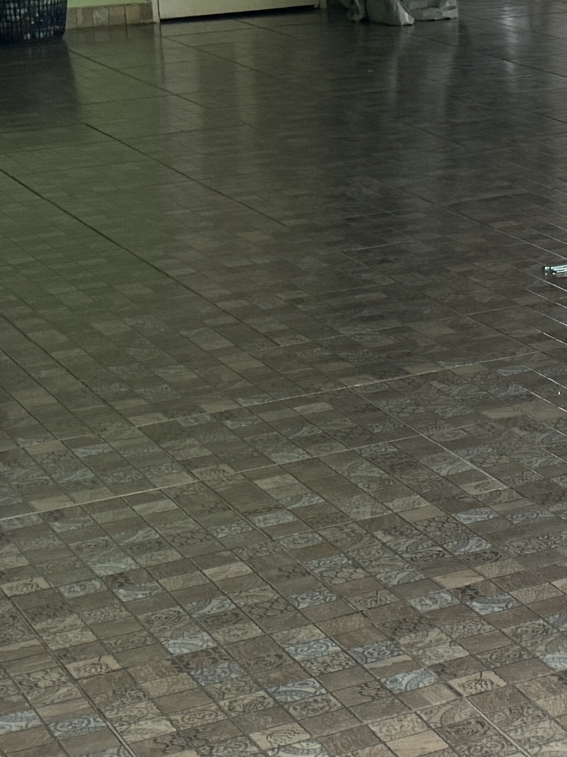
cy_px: 81
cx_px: 1023
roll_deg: +1.4
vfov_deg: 17.8
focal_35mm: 109
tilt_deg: -9.4
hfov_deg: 12.4
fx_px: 2381
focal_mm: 6.76
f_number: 1.78
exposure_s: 1/121
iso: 80
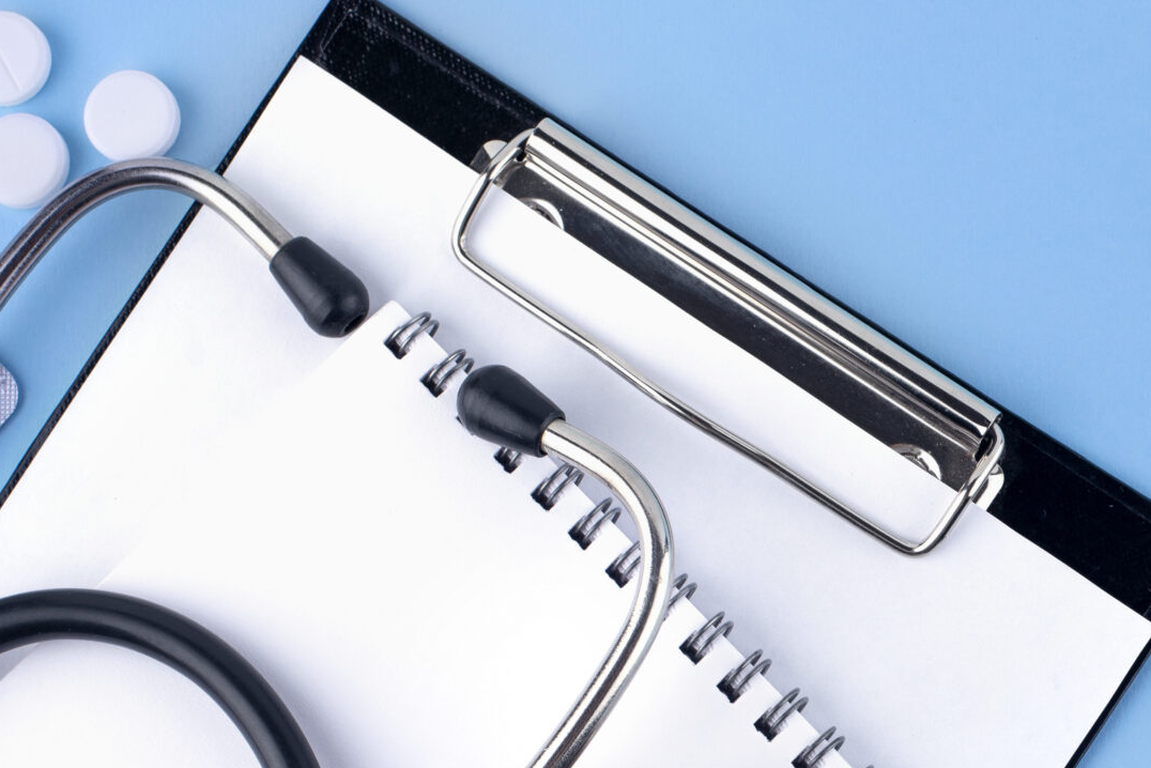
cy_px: 837
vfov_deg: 11.4
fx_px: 3805
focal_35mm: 119
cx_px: 1080
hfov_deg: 16.9
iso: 100
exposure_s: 1/100
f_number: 9
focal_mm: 50
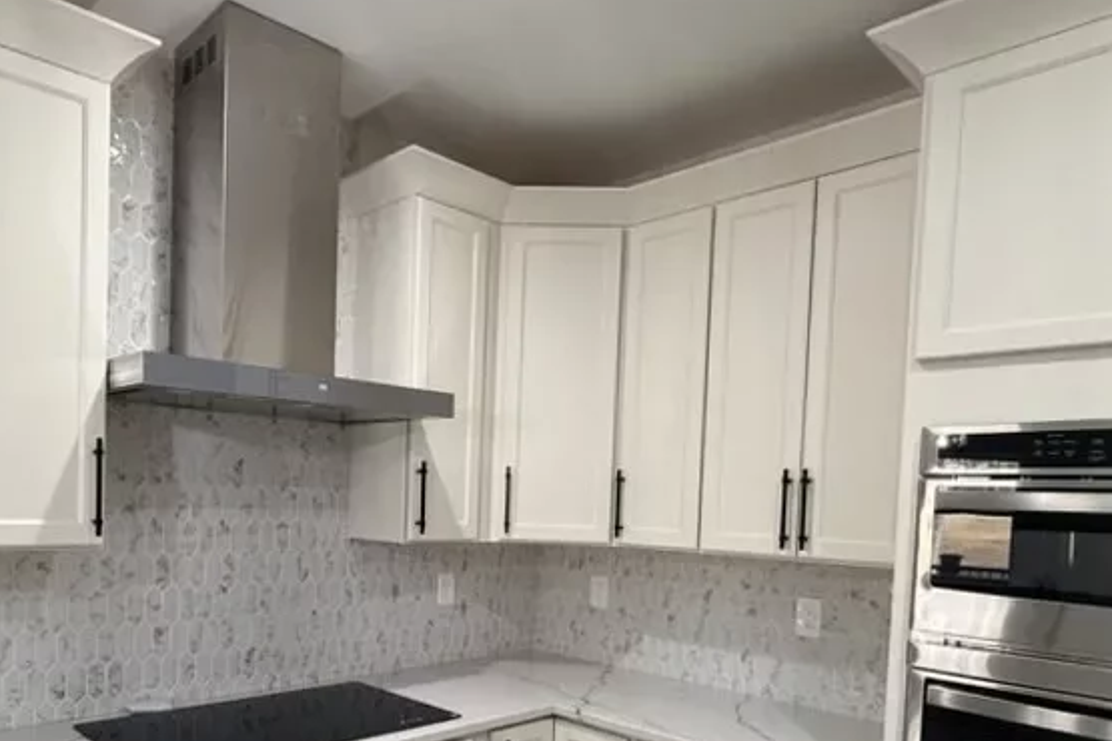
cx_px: 430
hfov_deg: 68.5
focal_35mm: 26
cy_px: 523
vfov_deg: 48.3
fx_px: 803
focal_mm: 2.22
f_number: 2.2
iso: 200
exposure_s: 1/60
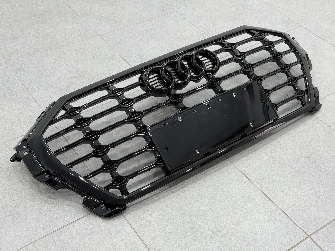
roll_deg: -2.3
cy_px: 126
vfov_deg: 30.3
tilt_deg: -43.0
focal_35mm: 48
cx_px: 168
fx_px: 465
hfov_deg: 39.7
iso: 64
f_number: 1.78
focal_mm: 6.76
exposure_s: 1/198
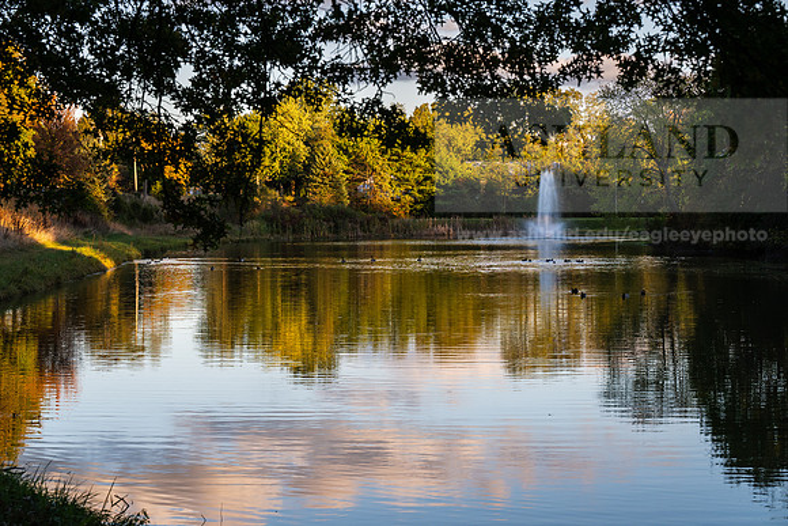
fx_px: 1533
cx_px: 394
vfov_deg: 19.5
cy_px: 263
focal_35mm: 70
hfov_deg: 28.8
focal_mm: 70
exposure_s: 1/500
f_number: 5.6
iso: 400
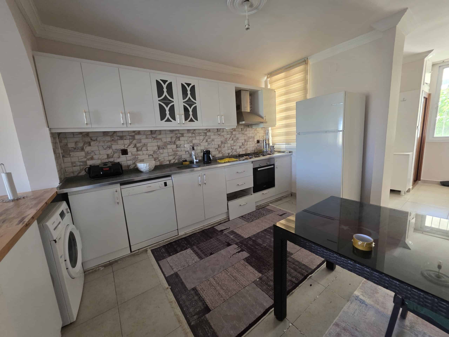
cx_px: 224
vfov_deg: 89.9
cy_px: 168
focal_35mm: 13
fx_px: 169
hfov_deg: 106.2
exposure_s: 1/50
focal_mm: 2.2
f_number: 1.9
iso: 320
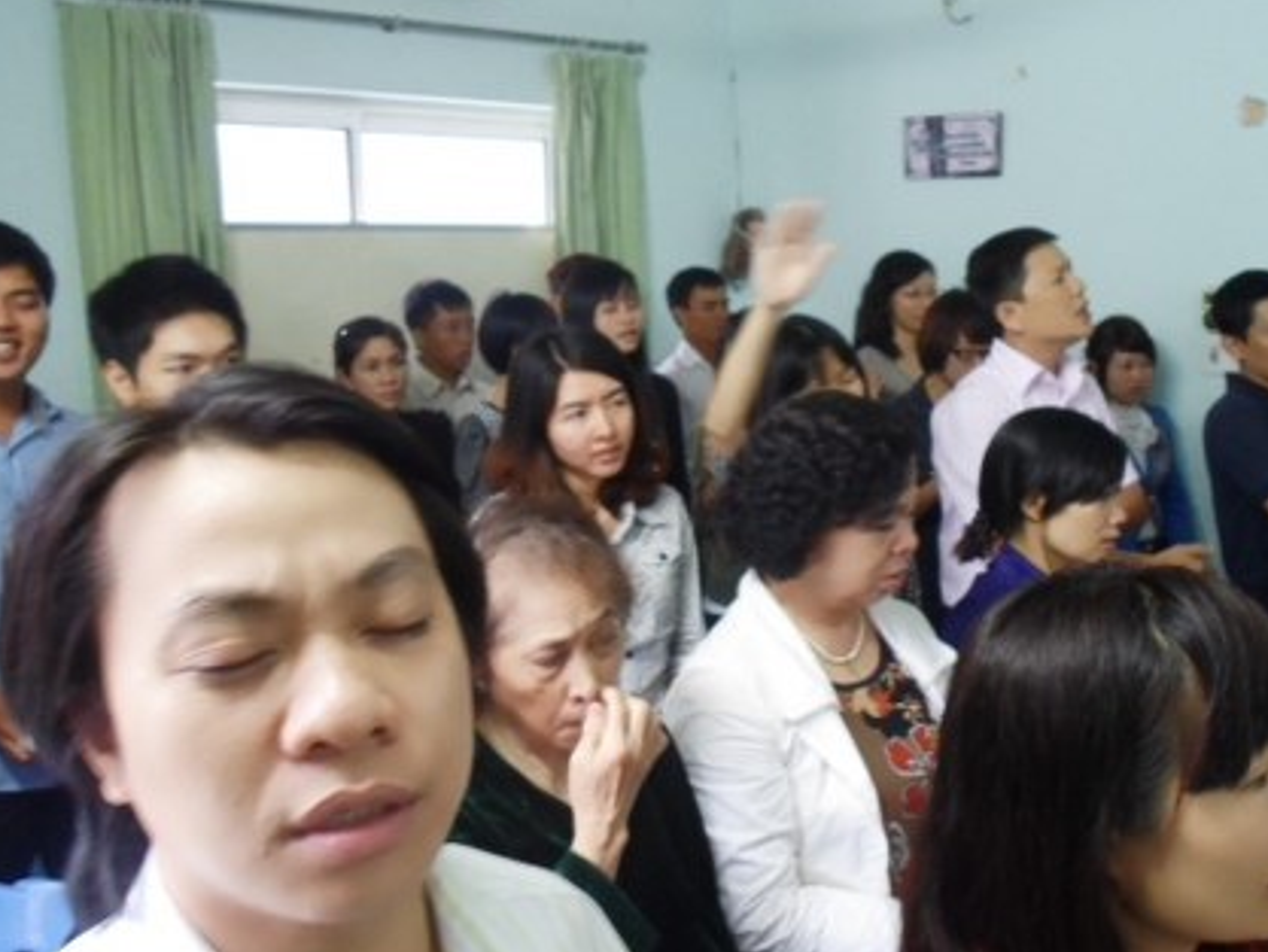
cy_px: 523
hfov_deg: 51.1
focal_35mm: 36
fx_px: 1319
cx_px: 751
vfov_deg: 39.6
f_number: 2.5
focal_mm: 4.5
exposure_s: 1/10
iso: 200
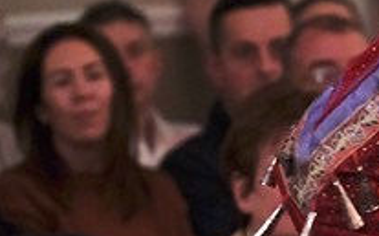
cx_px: 461
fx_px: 5057
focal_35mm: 490
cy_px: 155
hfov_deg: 4.3
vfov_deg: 2.7
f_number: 2.8
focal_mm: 94.5
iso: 4000
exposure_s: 1/125
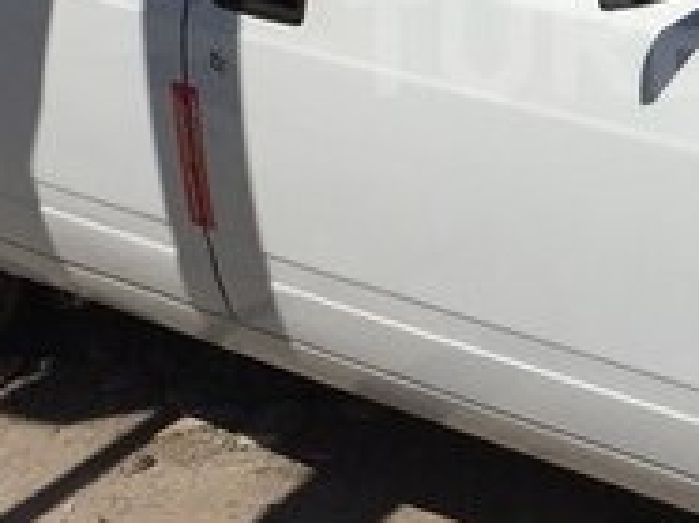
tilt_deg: -17.6
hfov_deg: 18.5
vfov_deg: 14.2
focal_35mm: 103
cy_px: 40
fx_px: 2077
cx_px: 729
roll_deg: +1.7
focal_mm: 4.15
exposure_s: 1/6623
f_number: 2.2
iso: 32
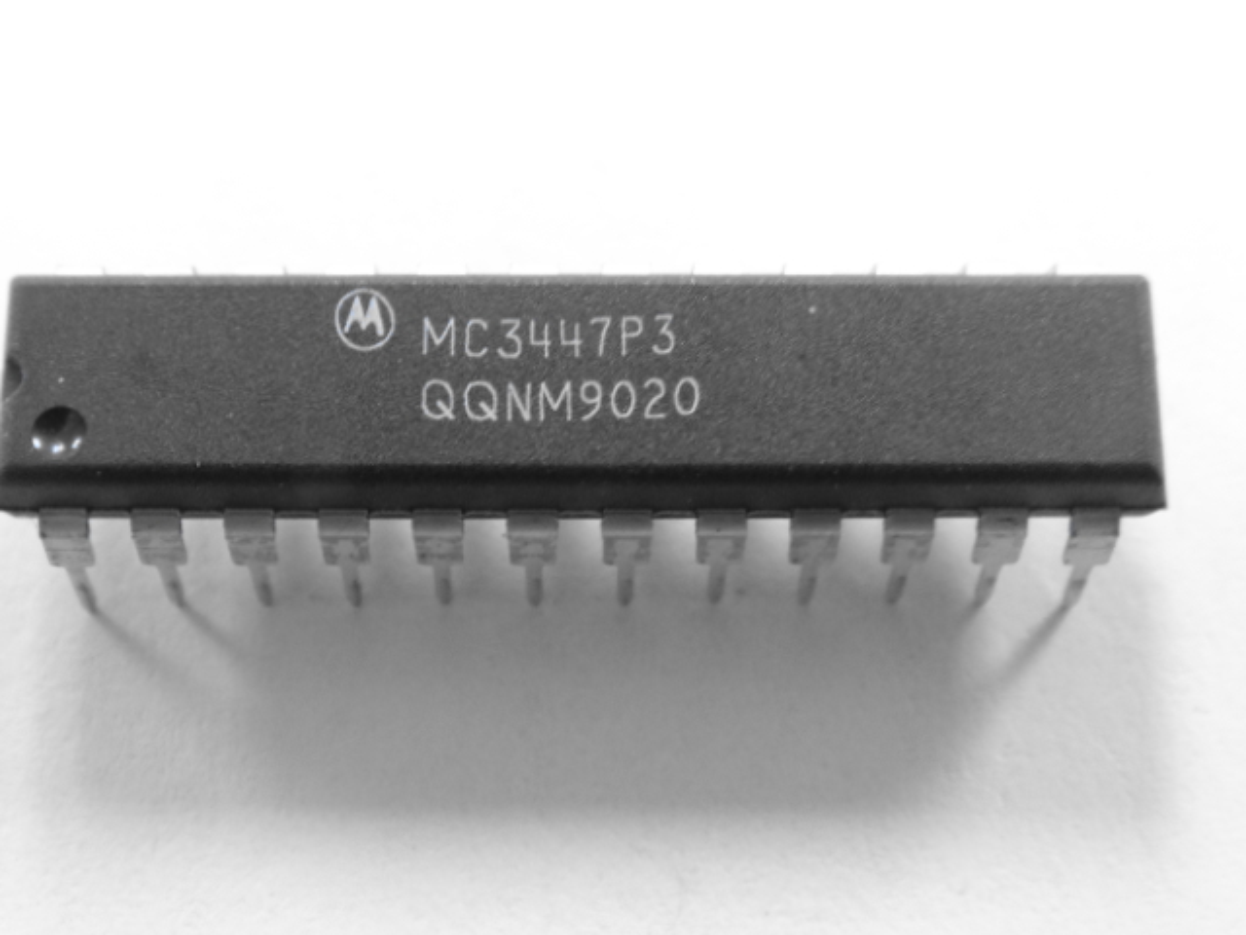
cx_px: 623
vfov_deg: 18.7
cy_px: 468
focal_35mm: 79
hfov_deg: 24.7
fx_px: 2844
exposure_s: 1/8
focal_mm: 14.1
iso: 400
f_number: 4.3
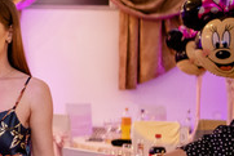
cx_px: -164
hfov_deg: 14.8
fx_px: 807
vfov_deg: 11.0
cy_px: 126
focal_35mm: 124
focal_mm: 23
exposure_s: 1/200
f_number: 1.4
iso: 1000
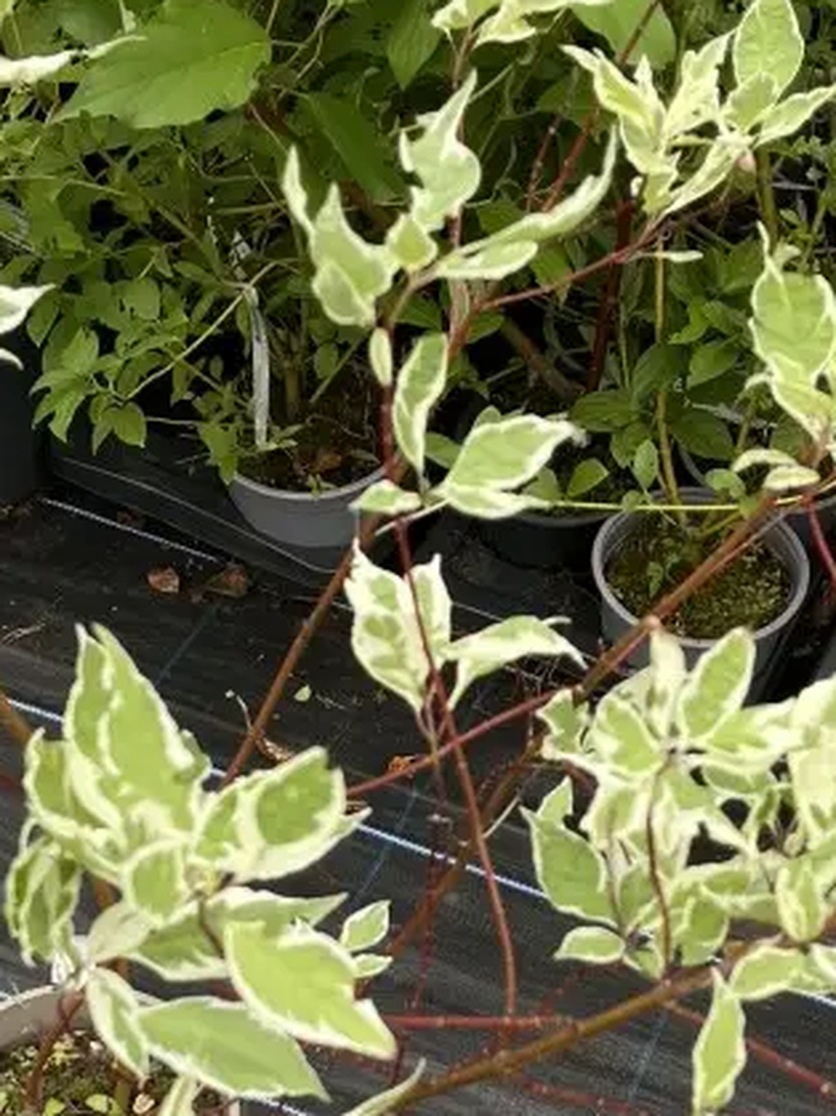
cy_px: 828
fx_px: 2159
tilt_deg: -54.1
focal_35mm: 67
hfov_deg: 21.9
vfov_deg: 28.6
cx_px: 493
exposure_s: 1/259
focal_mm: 5.1
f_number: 1.6
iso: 40
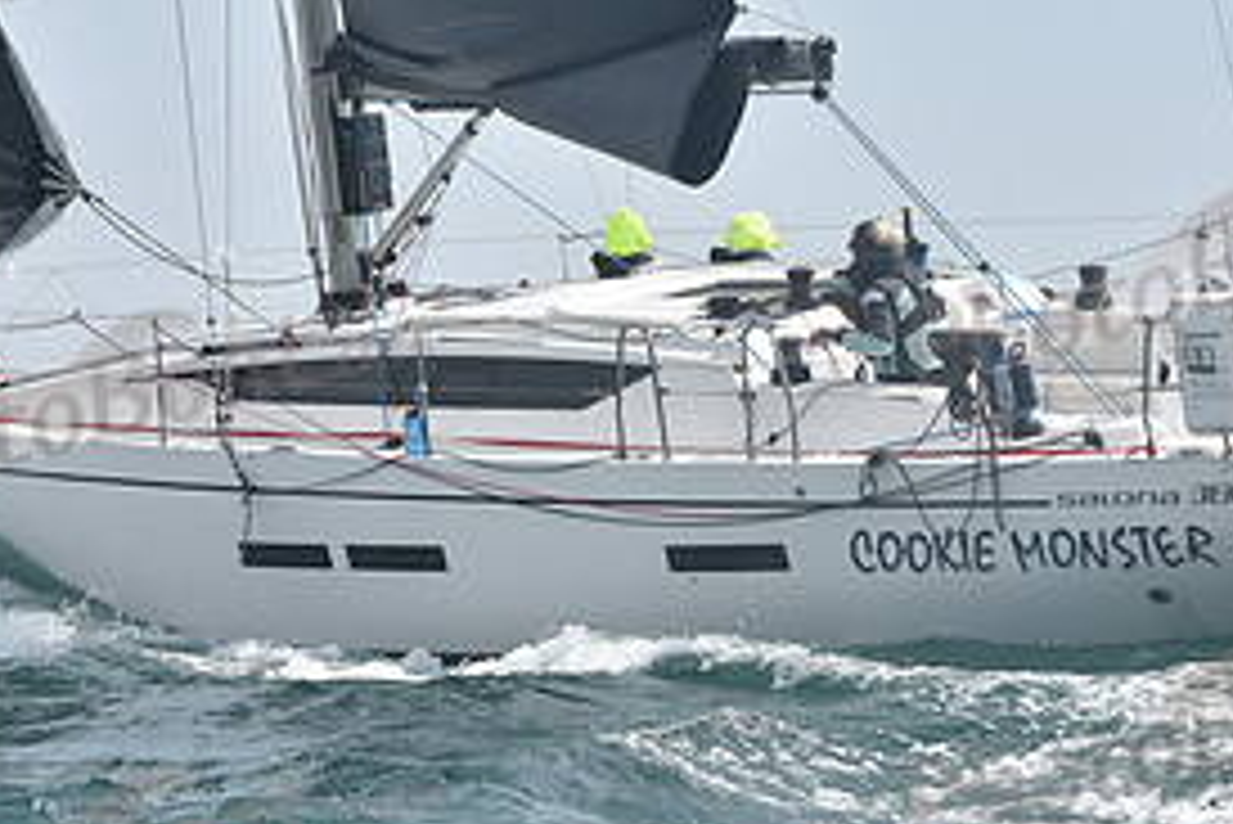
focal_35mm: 201
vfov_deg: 6.8
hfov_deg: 10.2
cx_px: 670
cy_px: 106
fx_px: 6888
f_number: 11
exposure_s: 1/800
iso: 320
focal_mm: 95
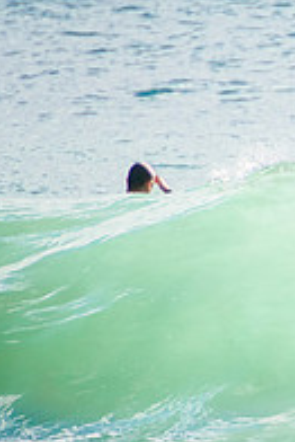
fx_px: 21814
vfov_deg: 1.2
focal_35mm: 1778
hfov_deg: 0.8
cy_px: 288
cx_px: 588
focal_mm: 400
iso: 360
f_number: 5.6
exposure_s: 1/2000
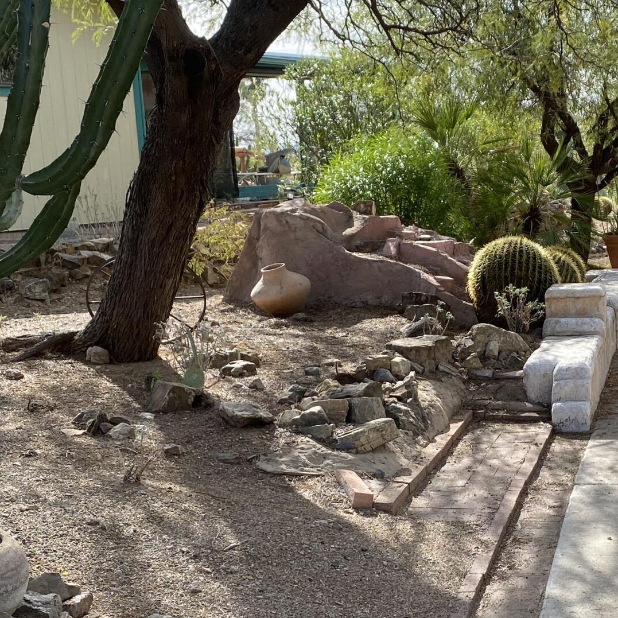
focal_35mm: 64
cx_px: 495
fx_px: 1293
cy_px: 407
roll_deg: +3.1
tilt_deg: -11.3
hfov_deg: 26.4
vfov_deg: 26.7
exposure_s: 1/1053
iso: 32
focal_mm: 4.25
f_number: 1.8
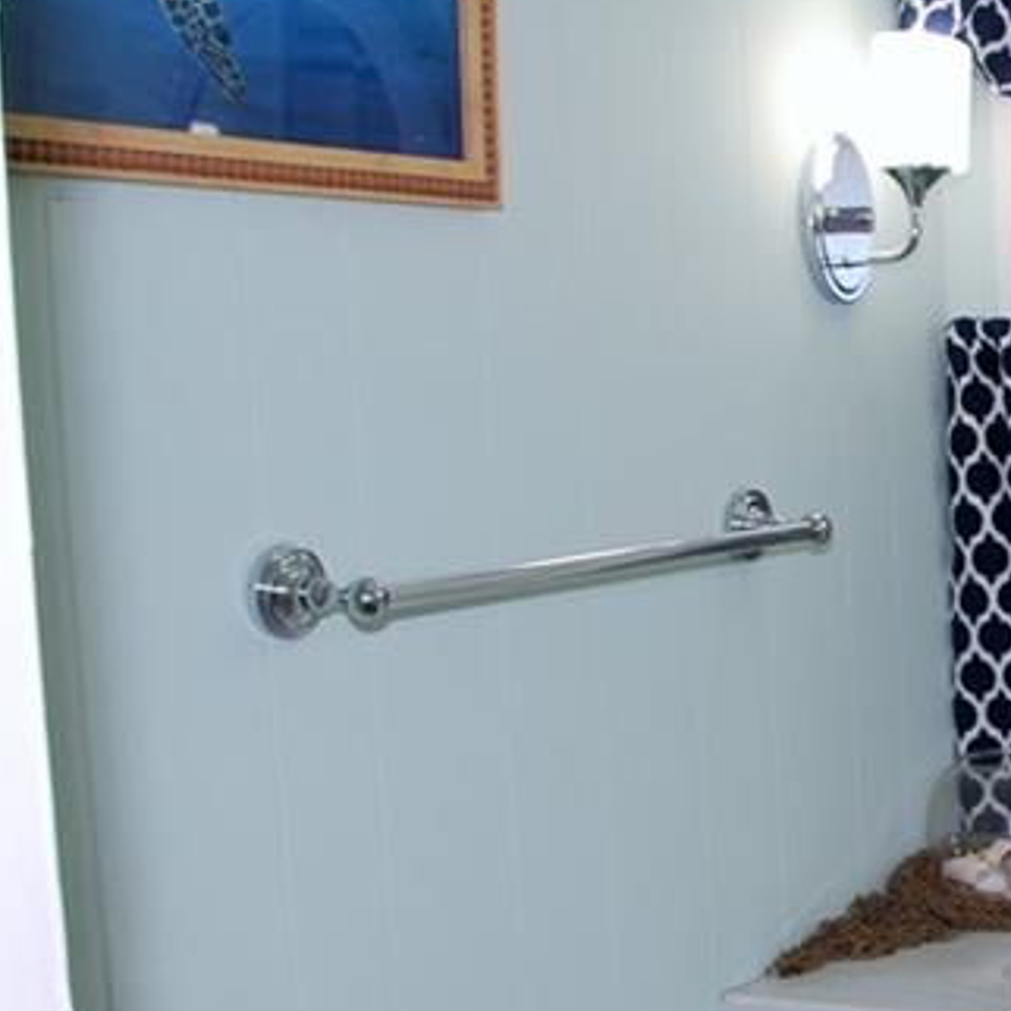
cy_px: 524
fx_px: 2148
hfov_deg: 23.5
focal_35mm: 65
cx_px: 1303
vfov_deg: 26.5
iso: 200
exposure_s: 1/60
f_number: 4
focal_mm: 16
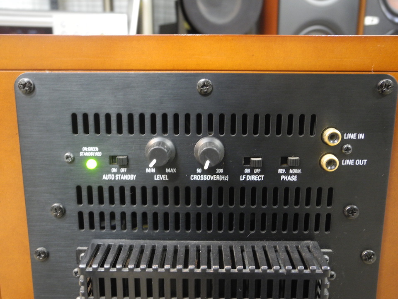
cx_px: 199
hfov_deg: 49.0
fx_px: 437
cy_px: 150
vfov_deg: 37.7
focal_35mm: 38
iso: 400
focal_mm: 8.1
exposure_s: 1/5.1
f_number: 3.2
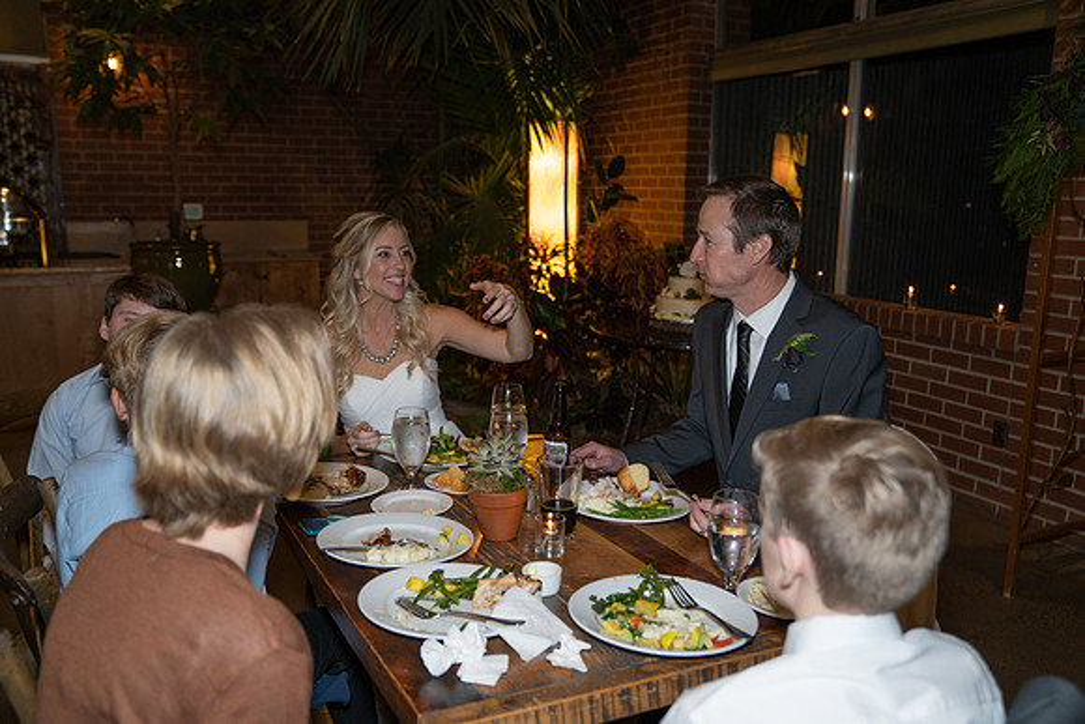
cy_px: 362
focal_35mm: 30
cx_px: 542
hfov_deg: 61.9
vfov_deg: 43.6
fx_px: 904
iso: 2000
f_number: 2.8
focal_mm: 30
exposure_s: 1/125
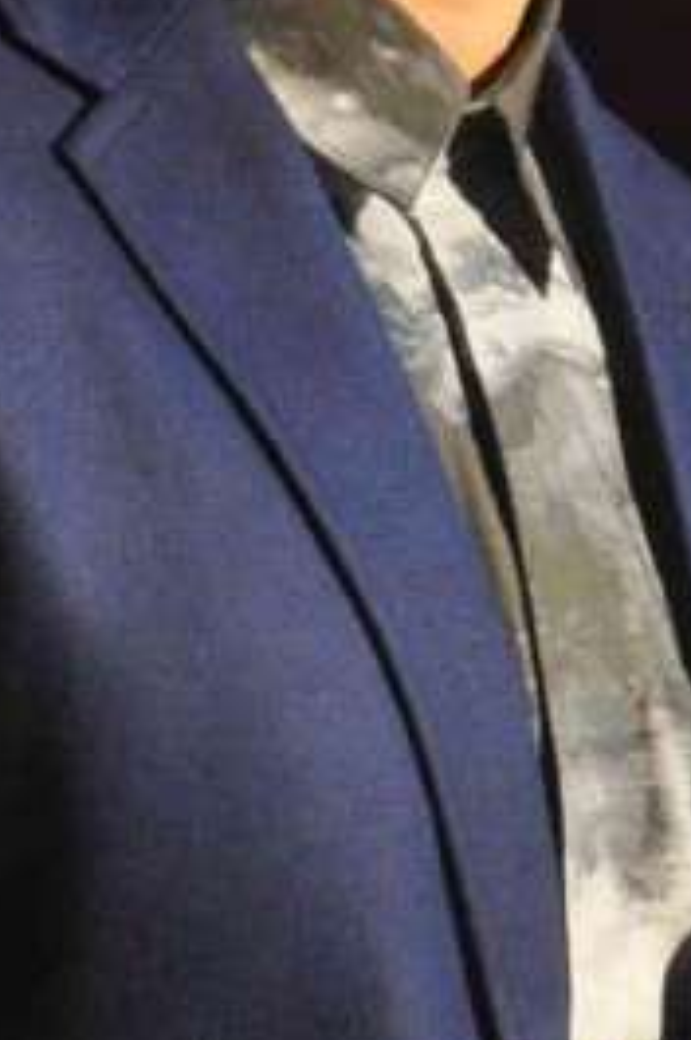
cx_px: 581
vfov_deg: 4.6
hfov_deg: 3.1
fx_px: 12816
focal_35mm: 444
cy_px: 663
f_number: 10
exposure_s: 1/125
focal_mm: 52
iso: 1000
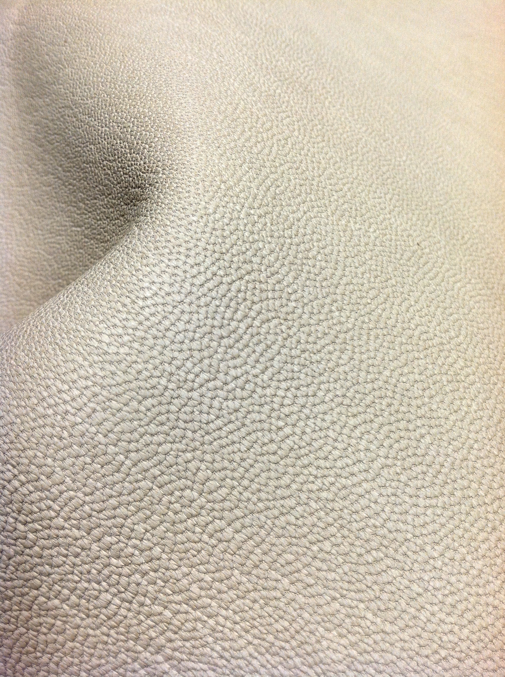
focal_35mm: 35
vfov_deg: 52.7
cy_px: 338
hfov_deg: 40.6
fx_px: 683
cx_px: 252
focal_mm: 3.85
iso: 80
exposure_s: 1/40
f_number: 2.8
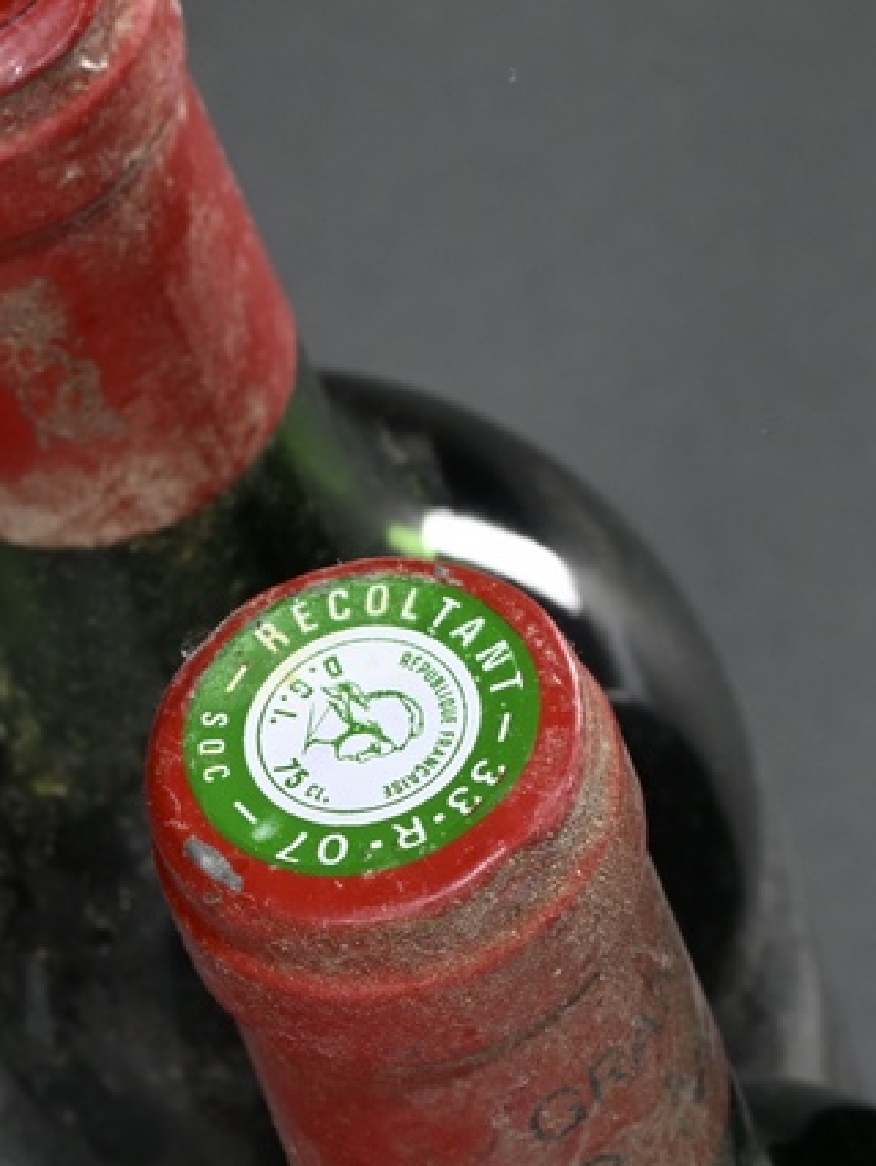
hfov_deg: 7.2
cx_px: 1224
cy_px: 723
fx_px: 6843
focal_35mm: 203
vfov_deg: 9.7
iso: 250
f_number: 14
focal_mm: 50
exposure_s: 1/125
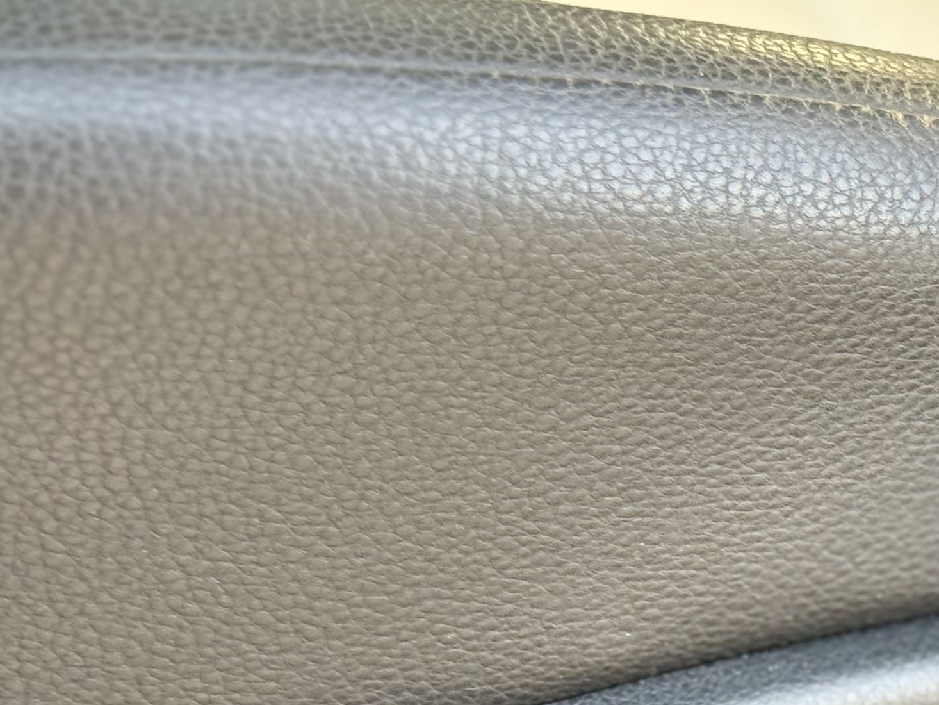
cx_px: 1156
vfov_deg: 11.0
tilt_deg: -35.8
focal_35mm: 132
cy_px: 877
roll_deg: -8.8
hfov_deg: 14.4
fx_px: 3581
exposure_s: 1/151
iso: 100
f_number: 1.78
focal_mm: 6.76
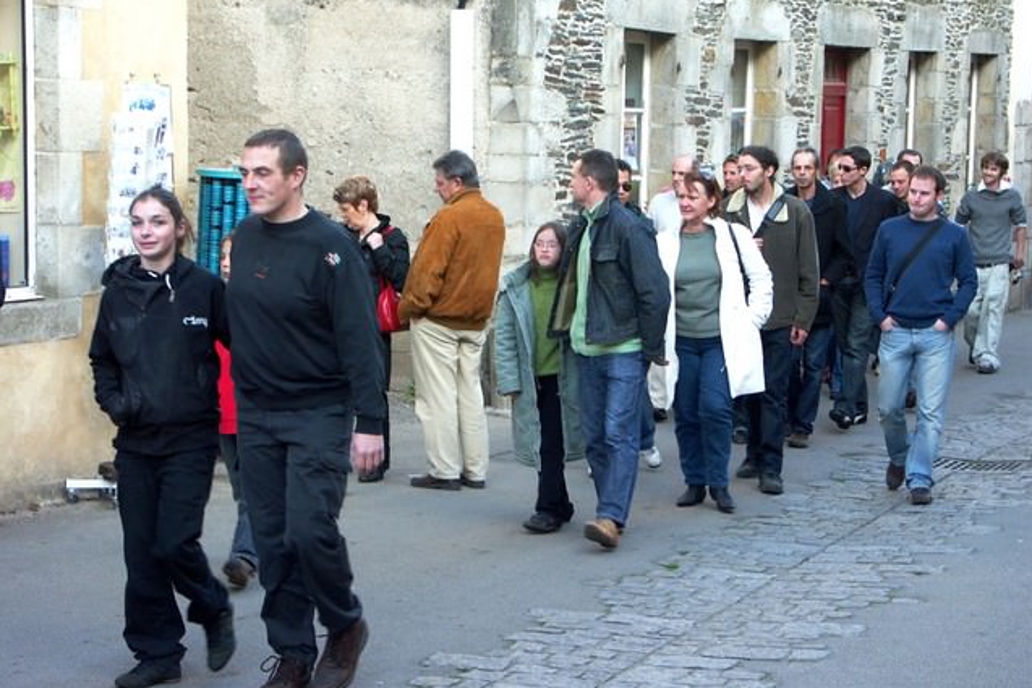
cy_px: 356
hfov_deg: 21.7
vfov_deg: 14.6
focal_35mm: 94
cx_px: 517
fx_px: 2695
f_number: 5
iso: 100
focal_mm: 23.11
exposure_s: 1/100
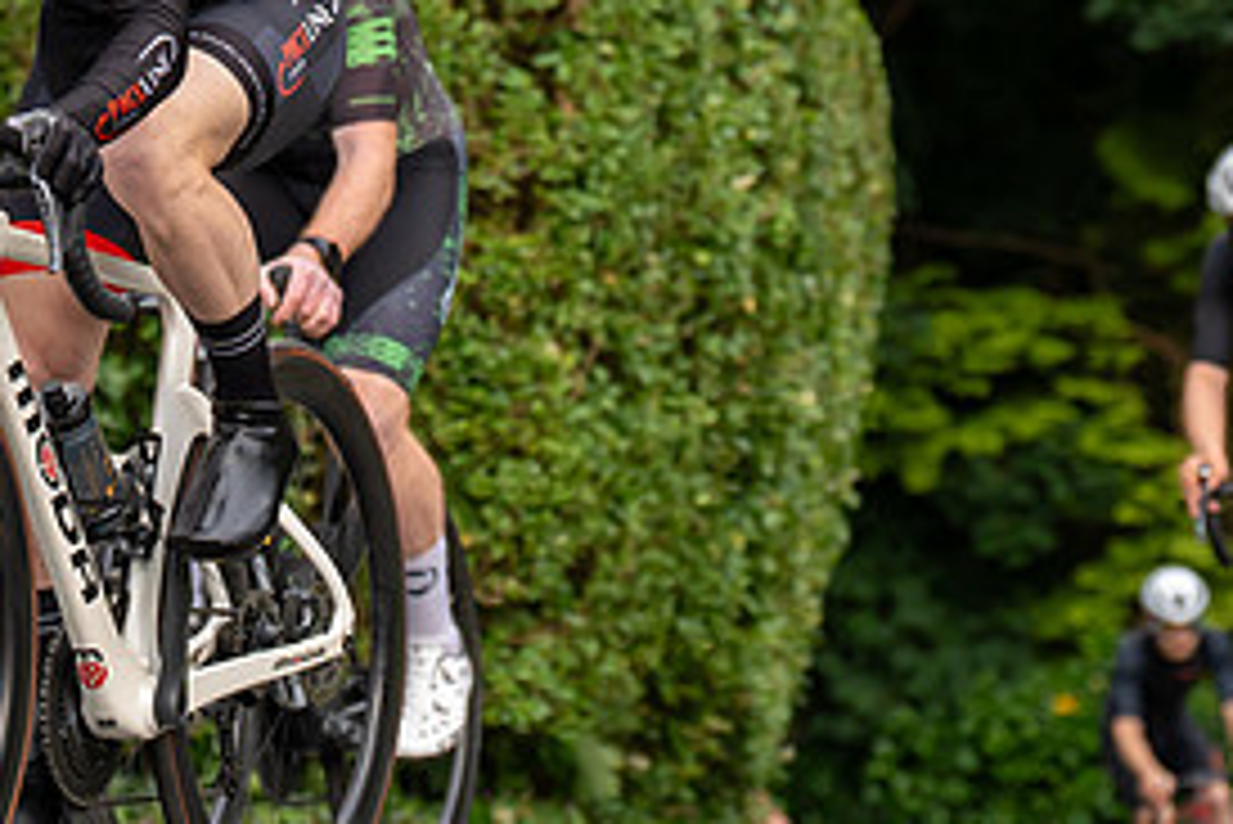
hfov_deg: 6.5
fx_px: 10828
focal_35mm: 316
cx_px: -1
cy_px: -202
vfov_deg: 4.3
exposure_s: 1/800
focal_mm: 95
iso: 400
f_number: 4
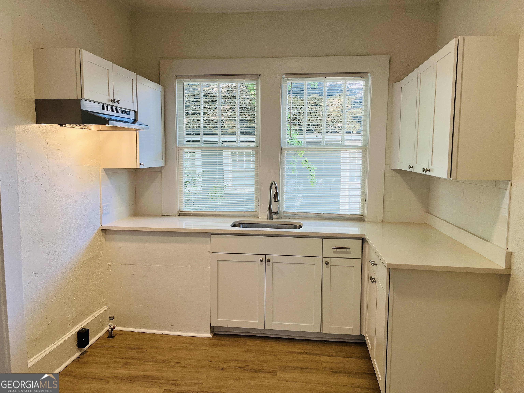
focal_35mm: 26
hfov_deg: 67.3
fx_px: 394
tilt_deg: -7.2
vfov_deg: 53.1
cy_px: 196
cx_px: 262
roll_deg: -0.5
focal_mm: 5.1
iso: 80
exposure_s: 1/120
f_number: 1.6
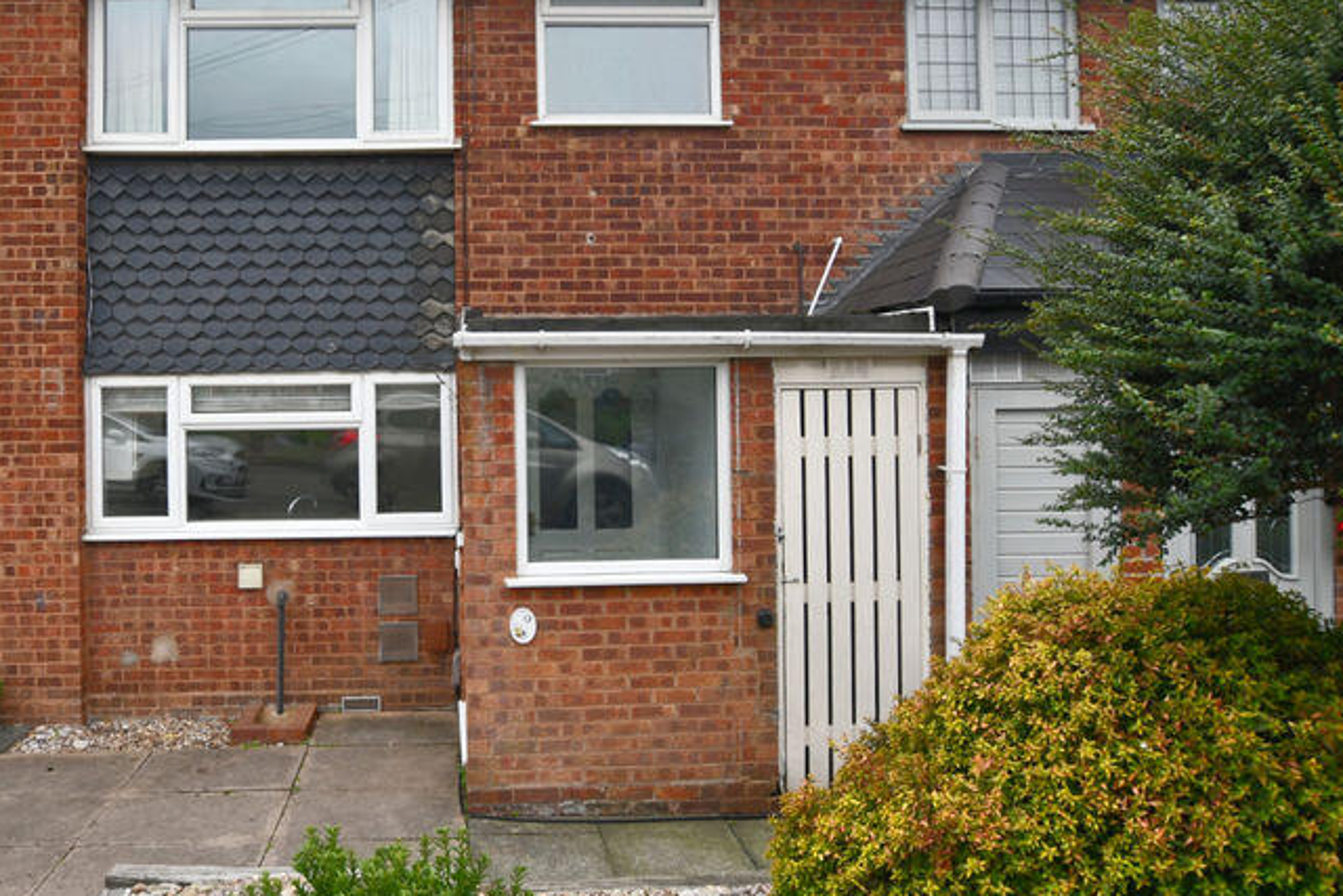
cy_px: 396
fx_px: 895
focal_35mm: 24
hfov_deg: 72.2
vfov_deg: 53.0
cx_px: 485
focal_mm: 10
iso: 100
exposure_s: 1/160
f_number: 6.3
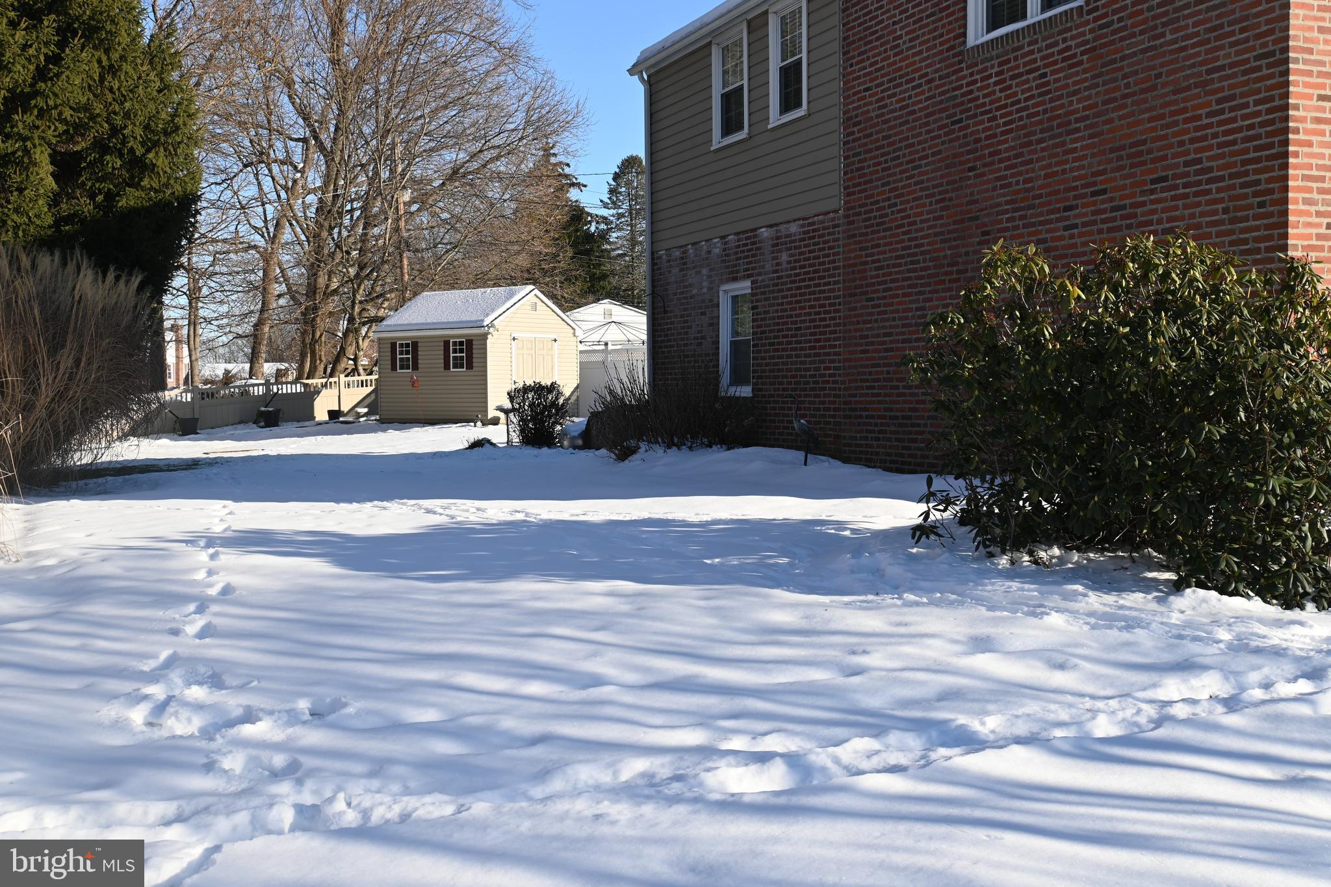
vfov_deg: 34.2
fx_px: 1442
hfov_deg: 49.6
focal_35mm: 39
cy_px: 444
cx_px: 666
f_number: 6.3
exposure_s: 1/320
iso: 100
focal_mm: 26
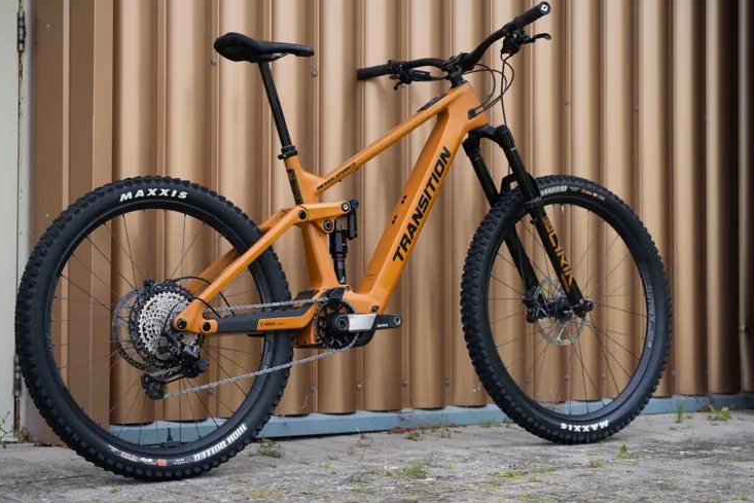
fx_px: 1508
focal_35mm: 72
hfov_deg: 28.1
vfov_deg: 18.9
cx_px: 367
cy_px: 239
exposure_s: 1/3200
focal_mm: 66
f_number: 3.5
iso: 1000
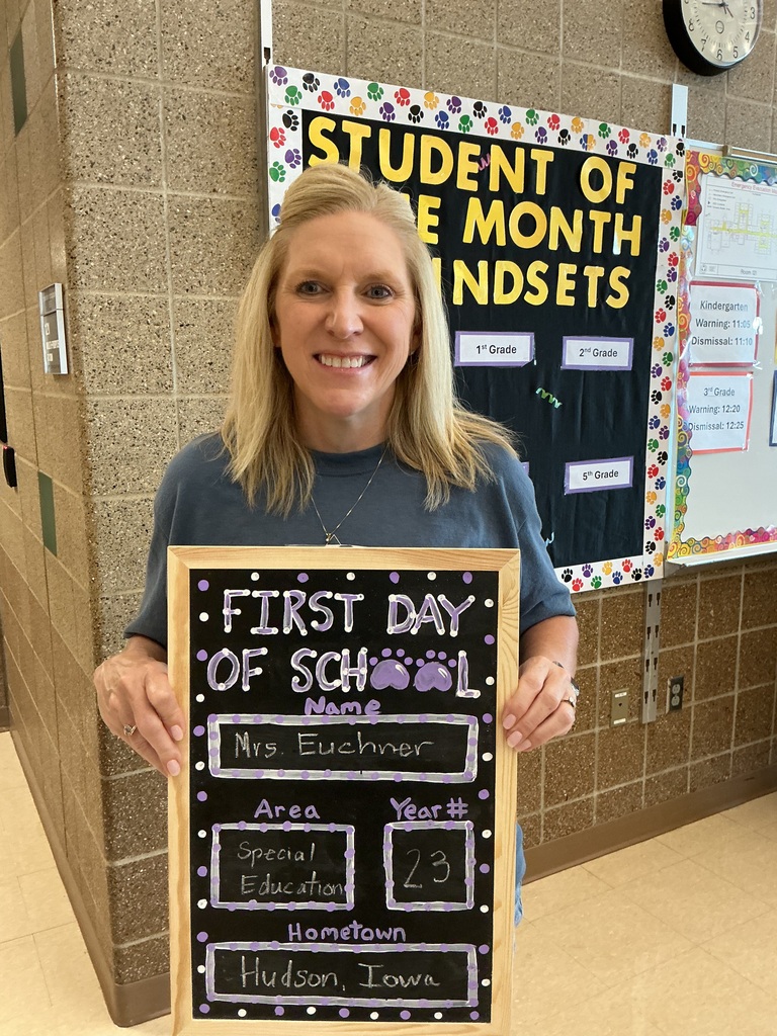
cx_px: 388
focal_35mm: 29
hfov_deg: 48.2
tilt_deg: -8.4
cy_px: 518
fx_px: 868
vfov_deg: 61.7
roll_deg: +0.4
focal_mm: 3
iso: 200
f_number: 1.8
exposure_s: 1/40
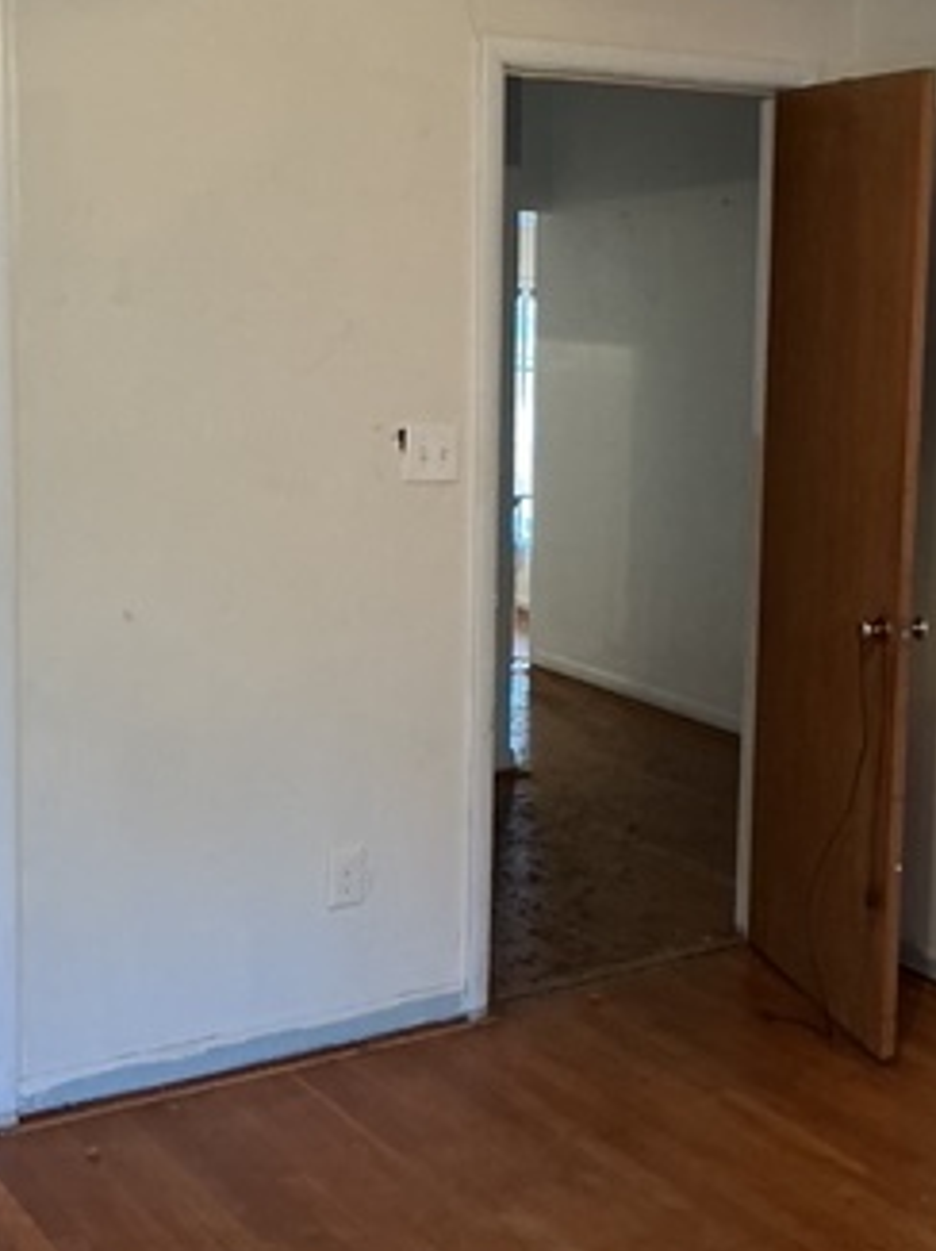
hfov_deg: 25.2
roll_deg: -1.8
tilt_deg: -6.7
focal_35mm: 57
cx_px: 737
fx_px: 2058
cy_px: 503
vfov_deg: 33.7
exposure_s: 1/40
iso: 200
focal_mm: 3
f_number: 1.8
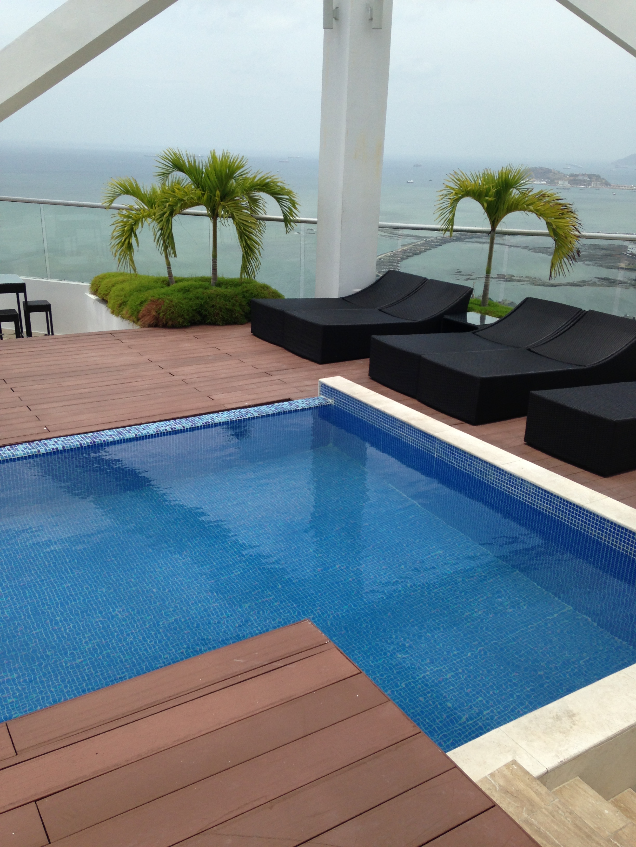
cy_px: 424
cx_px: 318
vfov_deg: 55.4
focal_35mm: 33
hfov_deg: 42.9
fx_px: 808
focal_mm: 4.13
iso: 50
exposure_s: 1/1515
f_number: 2.4
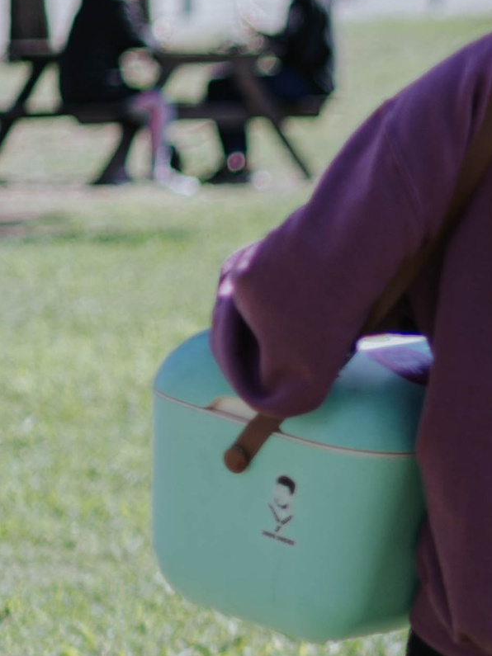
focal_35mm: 232
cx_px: 778
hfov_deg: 6.3
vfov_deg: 8.5
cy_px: 421
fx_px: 4398
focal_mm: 50
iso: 100
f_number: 1.6
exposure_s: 1/1600
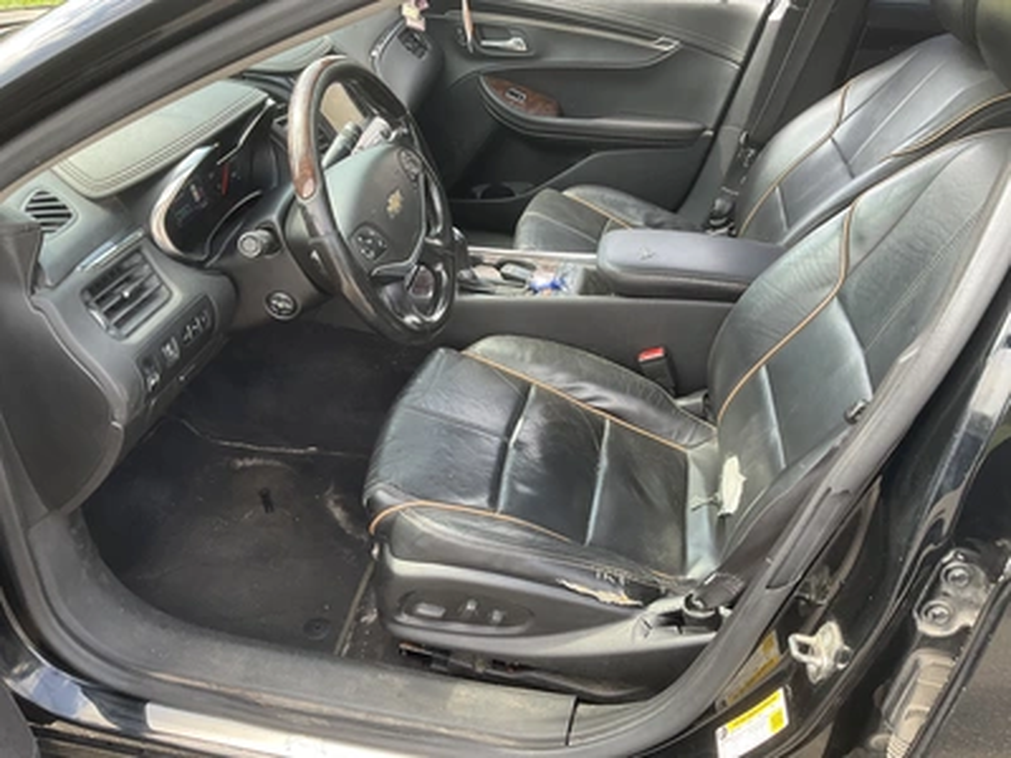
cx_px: 506
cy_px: 379
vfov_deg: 48.2
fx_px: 847
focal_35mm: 29
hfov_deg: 61.7
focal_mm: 3
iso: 32
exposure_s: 1/122
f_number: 1.8
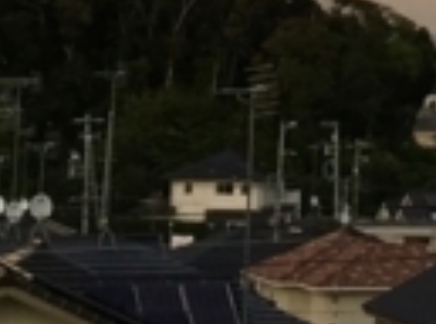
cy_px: -665
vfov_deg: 5.9
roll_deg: -0.8
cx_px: 541
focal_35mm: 231
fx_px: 2901
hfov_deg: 8.5
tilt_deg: +15.1
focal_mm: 4.15
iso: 25
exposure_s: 1/172
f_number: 2.2
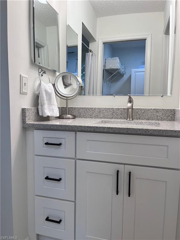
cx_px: 90
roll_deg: -0.9
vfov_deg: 67.3
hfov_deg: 53.1
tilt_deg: -5.6
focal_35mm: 26
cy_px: 120
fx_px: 180
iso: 50
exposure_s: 1/120
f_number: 1.6
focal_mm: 5.1
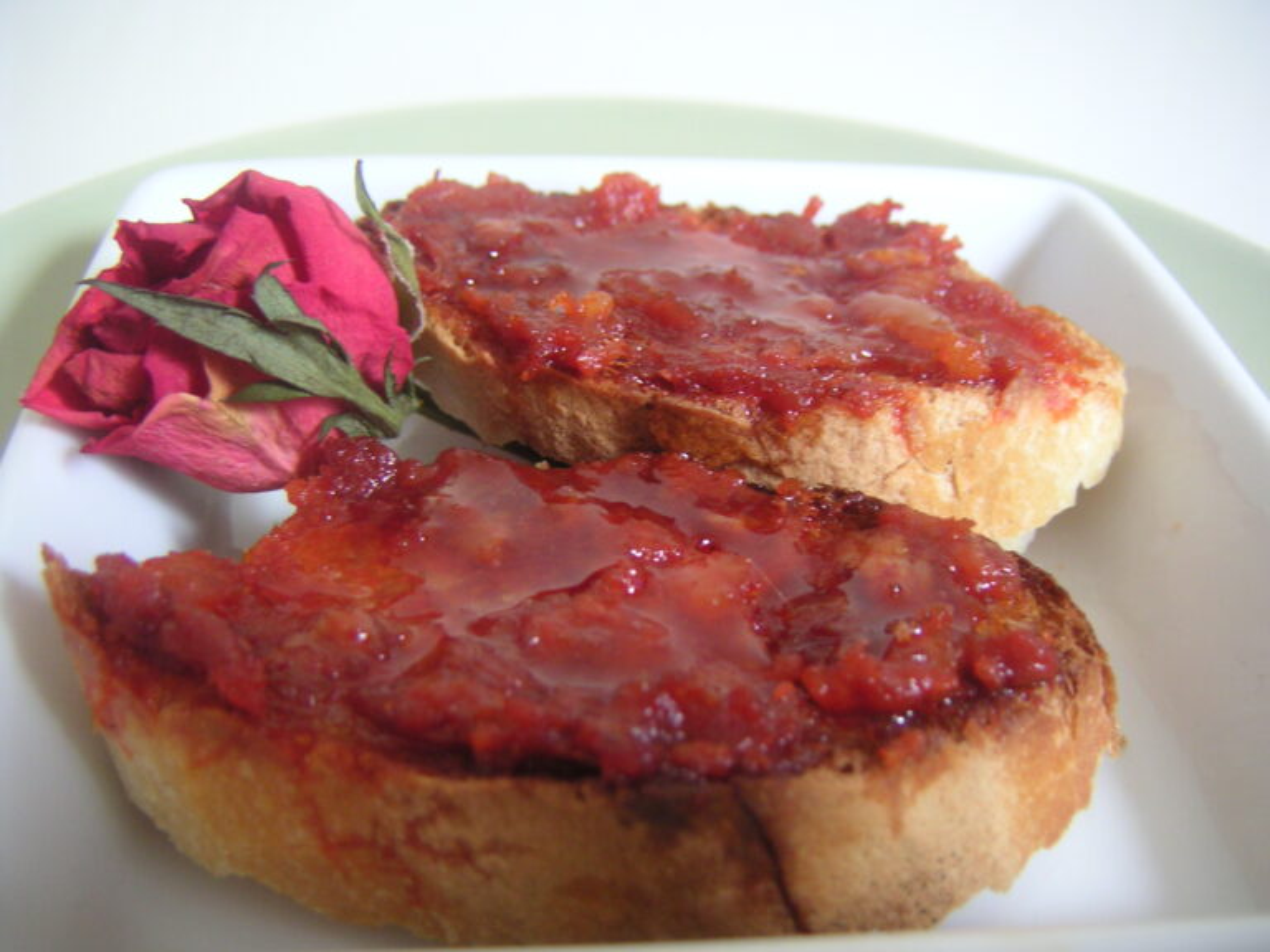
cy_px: 476
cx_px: 635
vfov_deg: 37.7
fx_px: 1394
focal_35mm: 38
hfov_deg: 49.0
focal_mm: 6
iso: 100
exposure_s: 1/10
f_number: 2.8
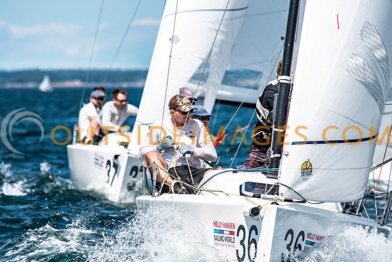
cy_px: 131
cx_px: 196
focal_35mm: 450
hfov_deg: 4.6
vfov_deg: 3.1
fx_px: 4901
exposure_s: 1/5000
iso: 500
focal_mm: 300
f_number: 5.6
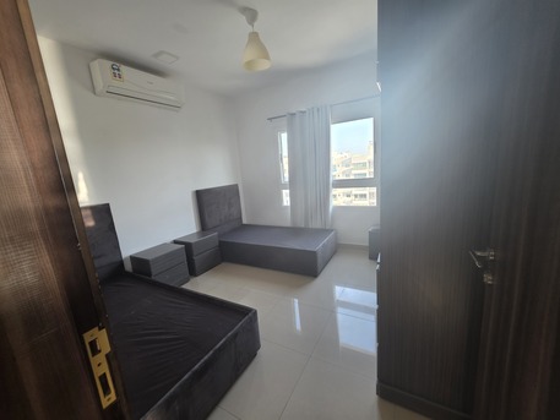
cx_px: 280
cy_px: 210
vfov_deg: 89.9
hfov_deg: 106.2
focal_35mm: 13
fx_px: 210
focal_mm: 2.2
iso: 160
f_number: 1.9
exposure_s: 1/50
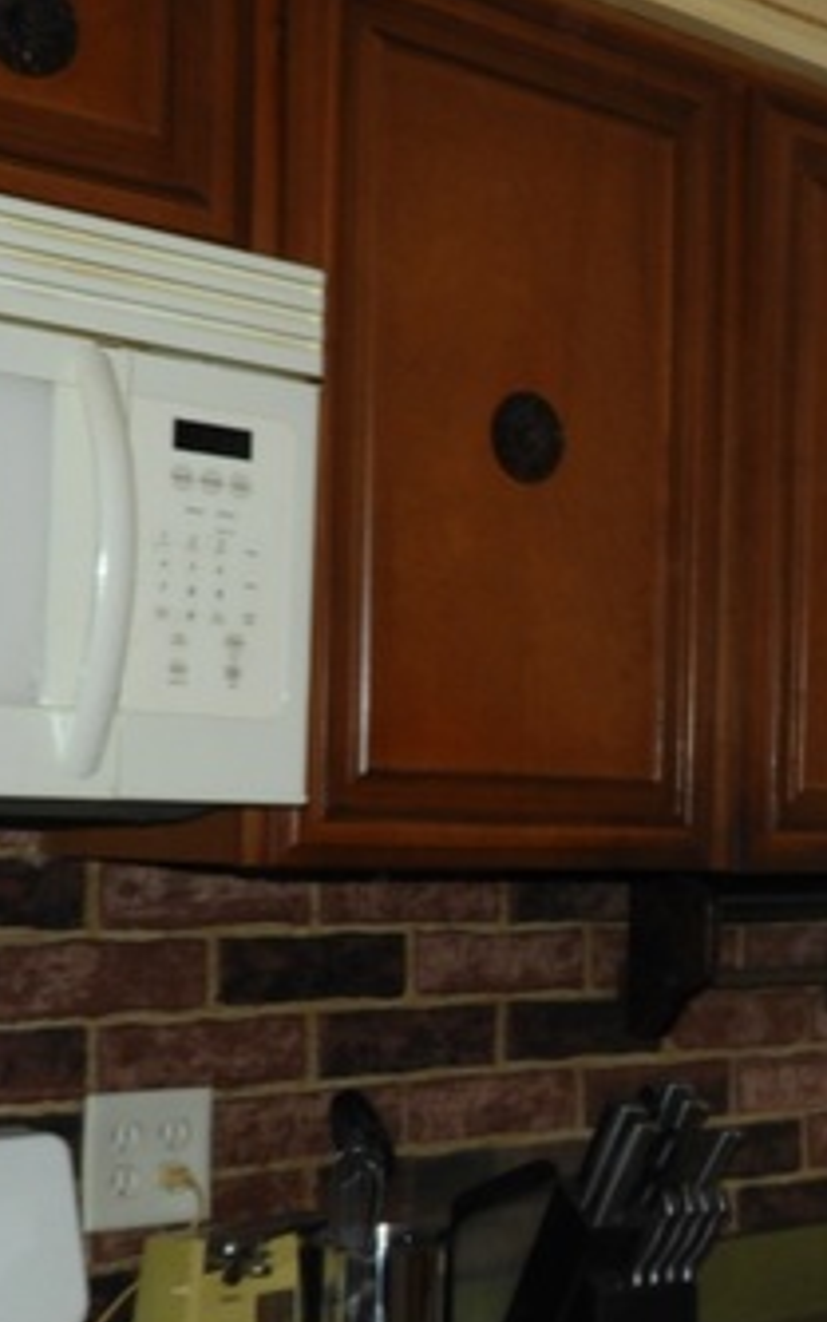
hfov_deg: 17.8
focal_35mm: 67
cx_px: 1151
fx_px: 2414
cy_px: 879
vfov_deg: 30.4
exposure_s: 1/80
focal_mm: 5.9
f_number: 3.6
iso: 100
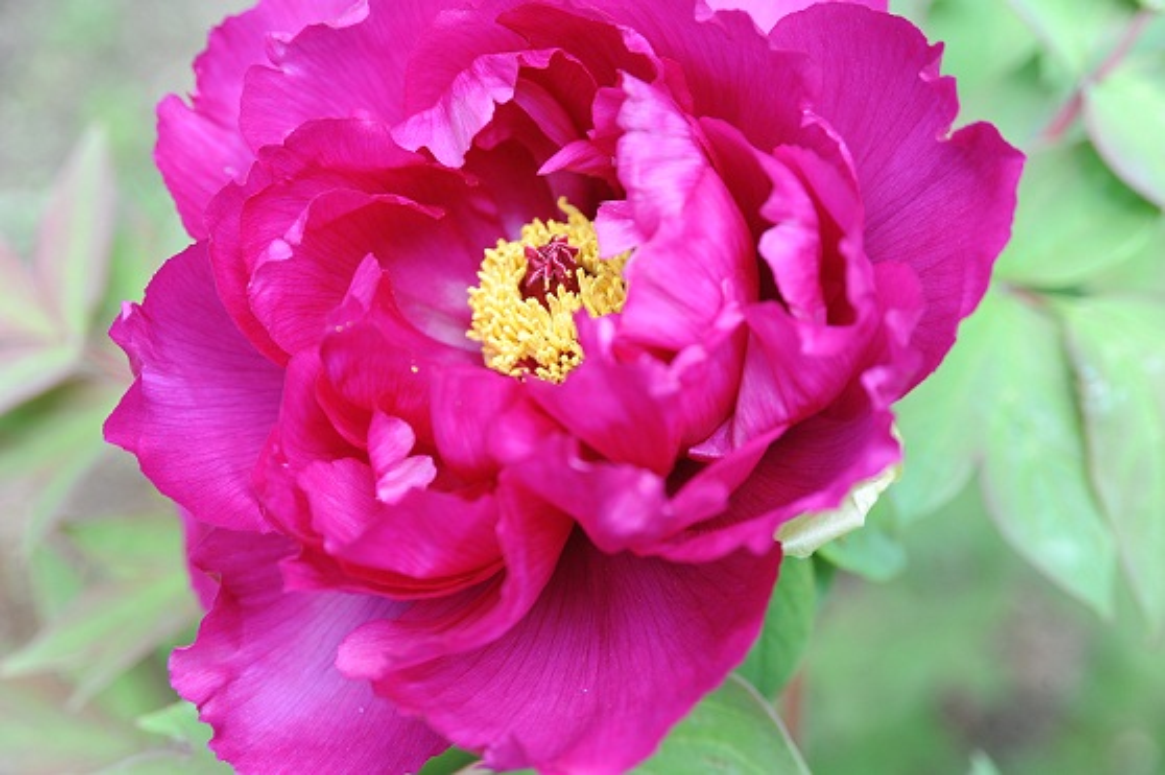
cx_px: 582
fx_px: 2425
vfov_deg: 18.1
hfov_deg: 27.0
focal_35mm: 75
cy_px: 388
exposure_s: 1/160
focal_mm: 75
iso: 640
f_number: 6.3
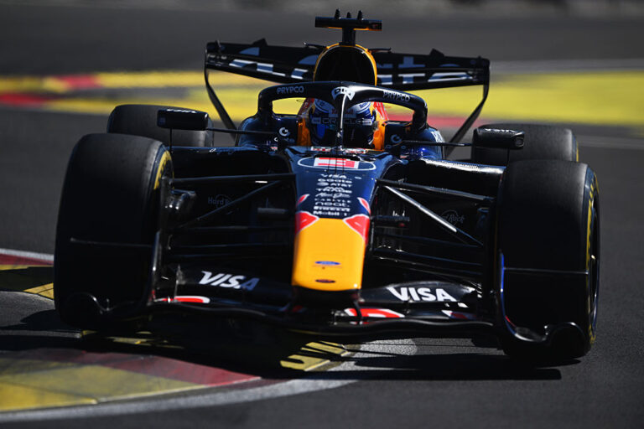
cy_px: 214
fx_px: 7155
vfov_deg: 3.4
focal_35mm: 400
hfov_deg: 5.2
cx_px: 322
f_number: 4
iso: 100
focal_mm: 400
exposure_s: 1/2500
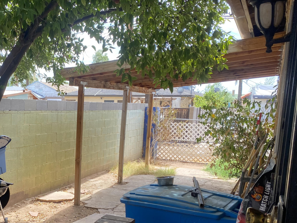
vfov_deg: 32.4
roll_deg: -0.7
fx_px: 378
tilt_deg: -11.4
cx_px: 51
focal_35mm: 44
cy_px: 162
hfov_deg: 40.8
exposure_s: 1/414
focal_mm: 4.25
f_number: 1.8
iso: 32
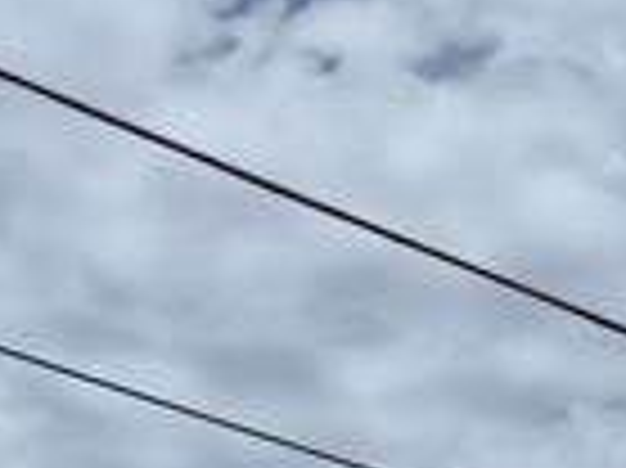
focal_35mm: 106
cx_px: 387
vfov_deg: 11.9
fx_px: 1915
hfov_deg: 18.5
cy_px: 1044
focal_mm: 5.4
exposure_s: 1/7696
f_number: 1.8
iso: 40
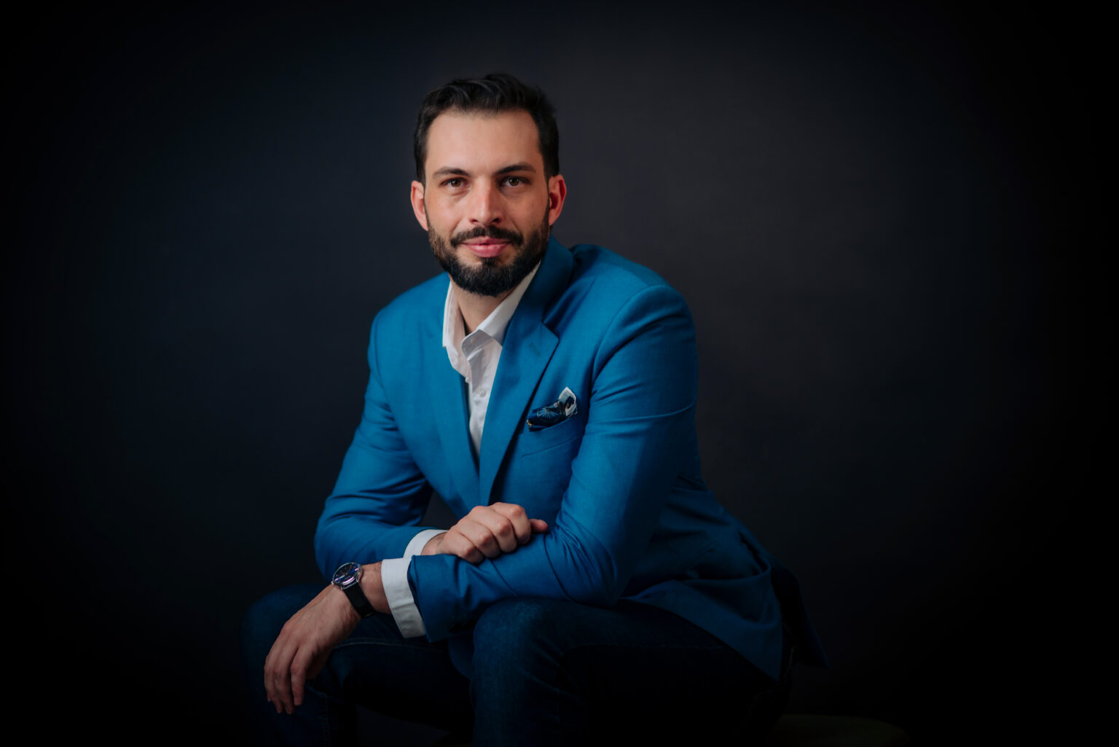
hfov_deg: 23.9
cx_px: 560
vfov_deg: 16.1
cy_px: 374
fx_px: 2643
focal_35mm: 85
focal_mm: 85
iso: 320
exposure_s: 1/160
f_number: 2.2
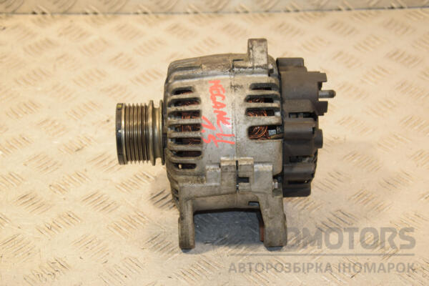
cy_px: 143
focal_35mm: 87
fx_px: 1037
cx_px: 214
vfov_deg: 15.7
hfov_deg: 23.4
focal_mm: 58
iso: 800
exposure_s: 1/200
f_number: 6.3
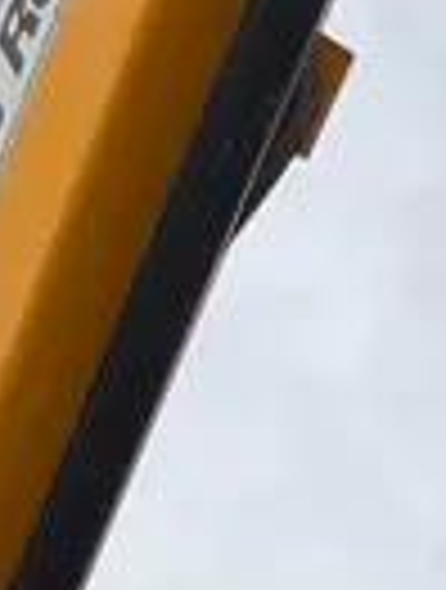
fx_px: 2479
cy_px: 1610
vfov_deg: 10.6
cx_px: 396
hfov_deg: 10.2
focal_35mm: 145
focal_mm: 5.1
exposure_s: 1/2632
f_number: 1.6
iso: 50
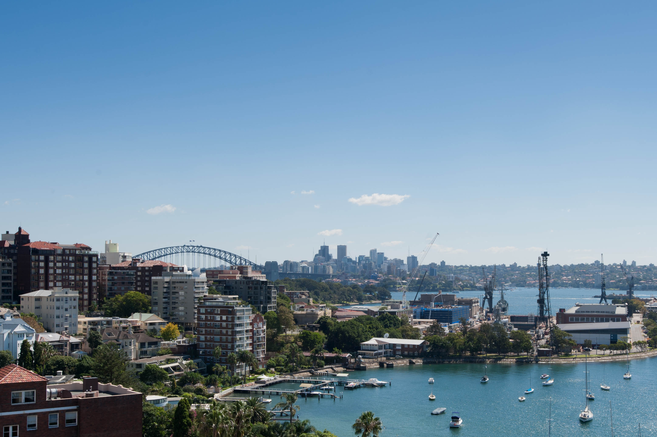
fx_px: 875
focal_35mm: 48
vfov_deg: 27.9
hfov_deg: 40.9
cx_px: 402
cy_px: 276
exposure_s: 1/250
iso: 200
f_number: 11
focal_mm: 35
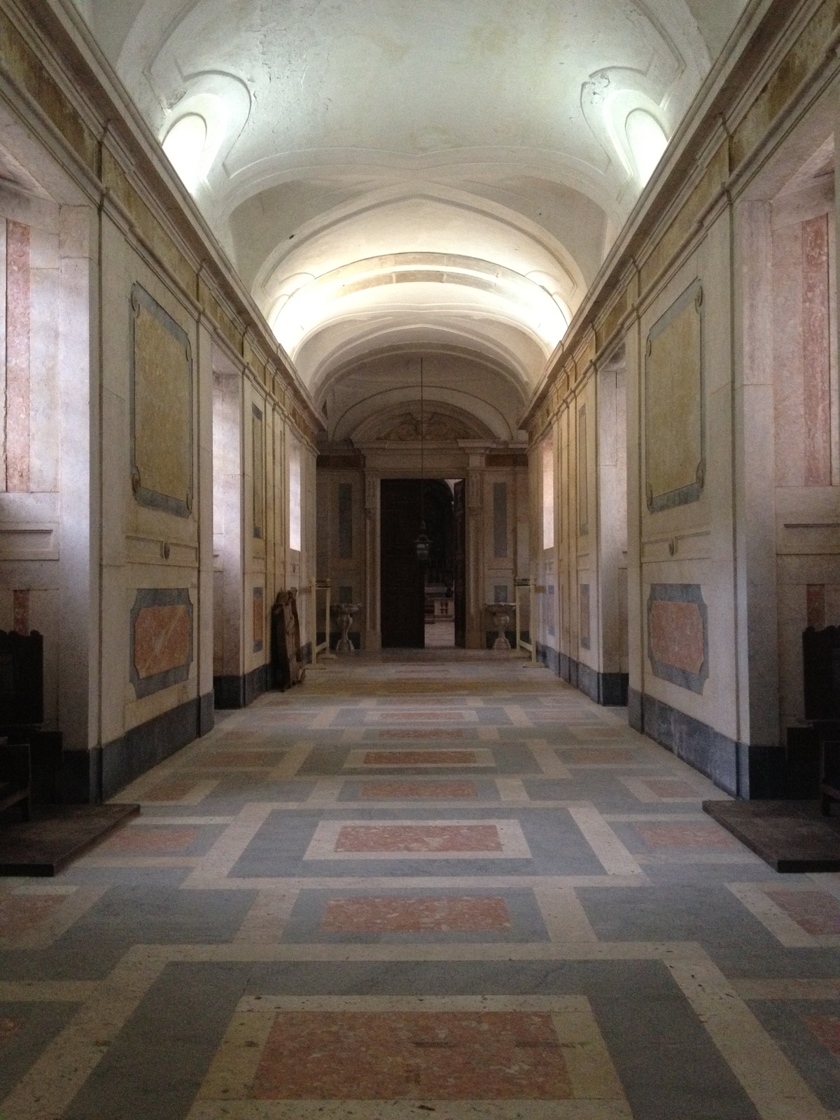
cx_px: 420
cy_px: 560
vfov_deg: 52.6
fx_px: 1132
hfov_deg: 40.7
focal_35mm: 35
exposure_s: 1/20
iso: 400
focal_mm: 4.28
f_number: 2.4
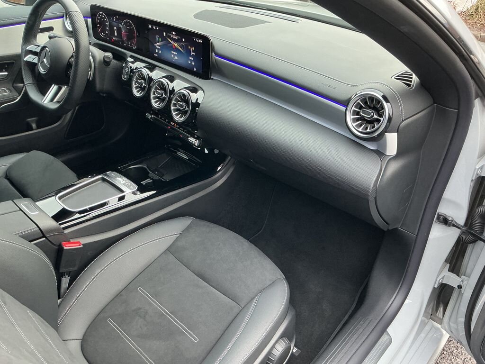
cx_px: 242
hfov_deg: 61.7
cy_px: 182
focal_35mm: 29
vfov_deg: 48.2
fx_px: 406
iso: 160
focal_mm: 3
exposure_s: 1/60
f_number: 1.8
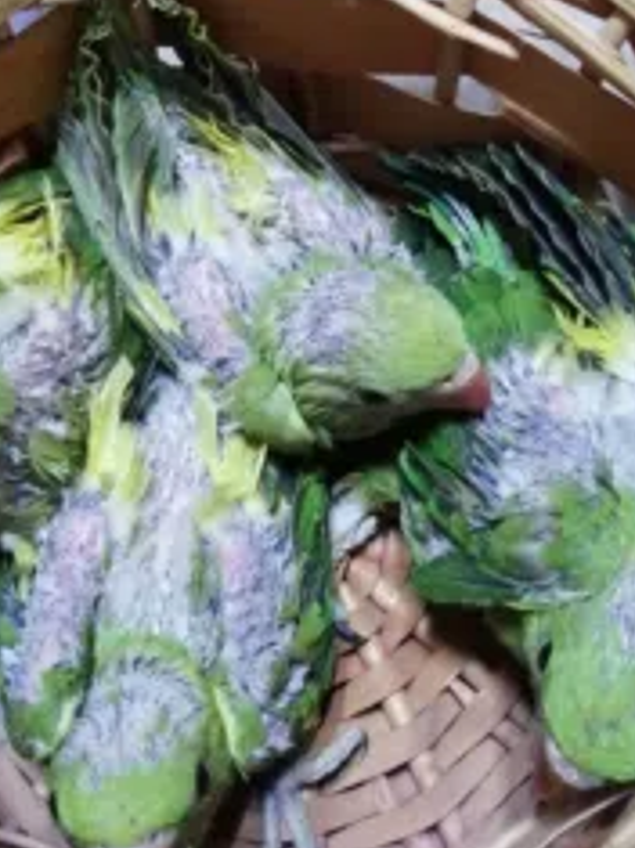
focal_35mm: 46
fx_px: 1126
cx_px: 238
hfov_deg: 31.4
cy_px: 300
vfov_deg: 40.9
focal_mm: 3.88
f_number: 1.8
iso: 500
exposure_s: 1/25
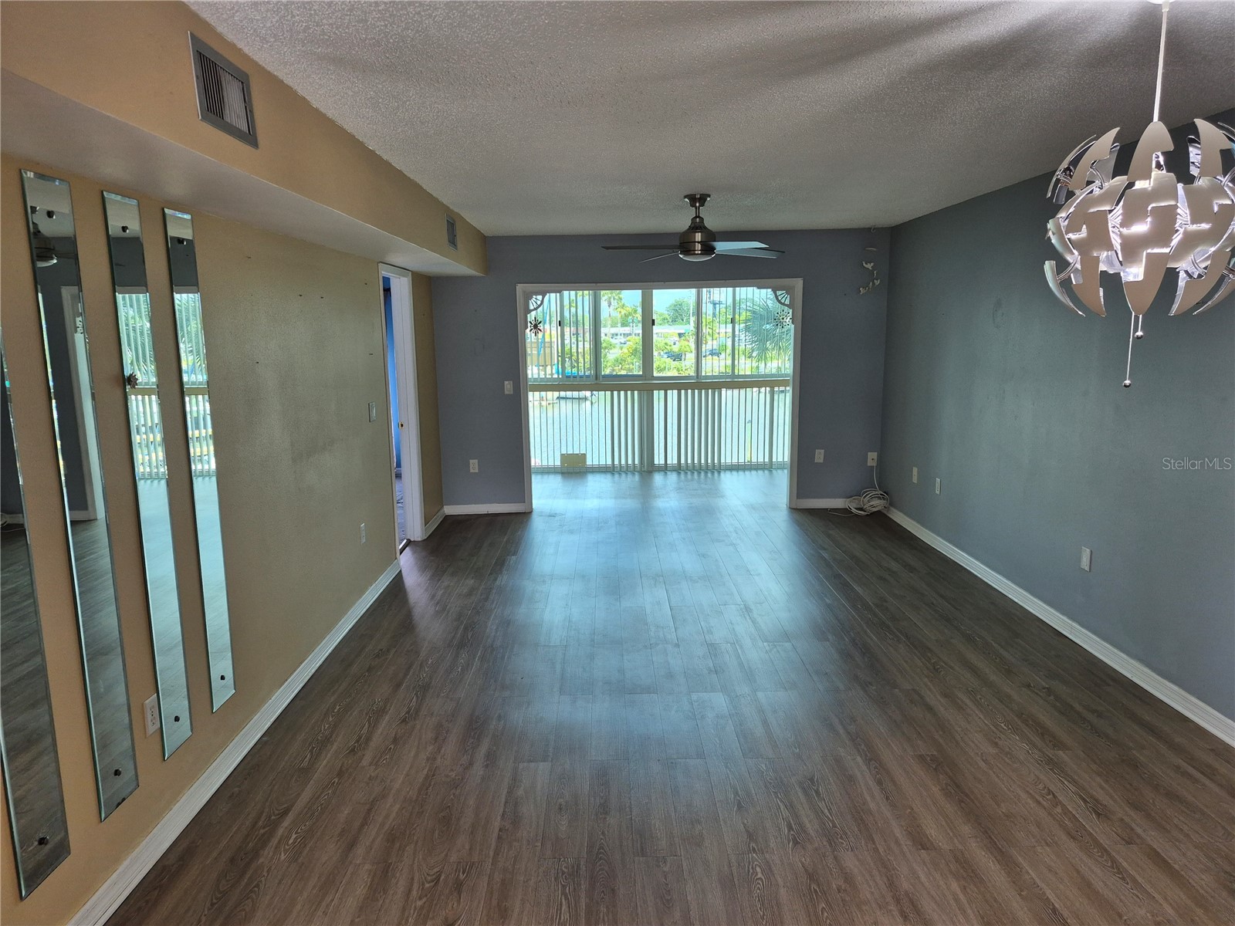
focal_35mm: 23
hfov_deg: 73.9
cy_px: 463
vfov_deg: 58.9
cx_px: 618
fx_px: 821
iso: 100
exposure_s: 1/120
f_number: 1.8
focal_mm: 5.4
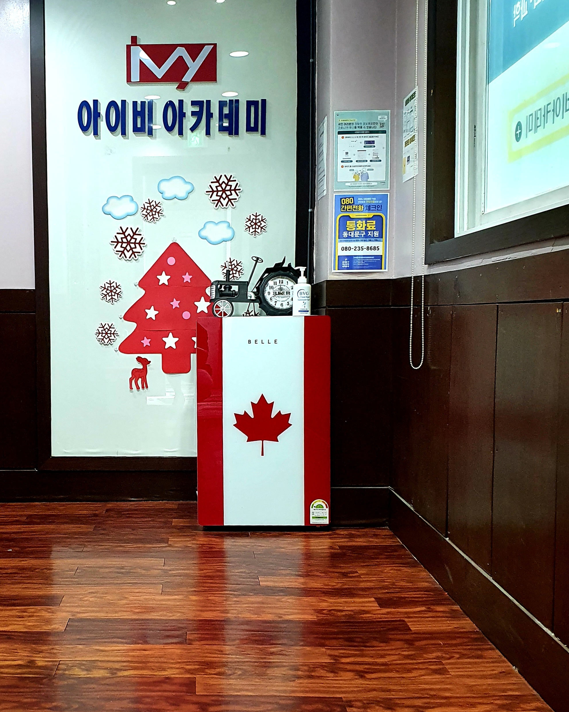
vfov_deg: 45.8
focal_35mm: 40
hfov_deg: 36.7
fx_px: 842
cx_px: 159
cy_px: 379
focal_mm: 4.32
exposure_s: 1/40
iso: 320
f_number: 2.4
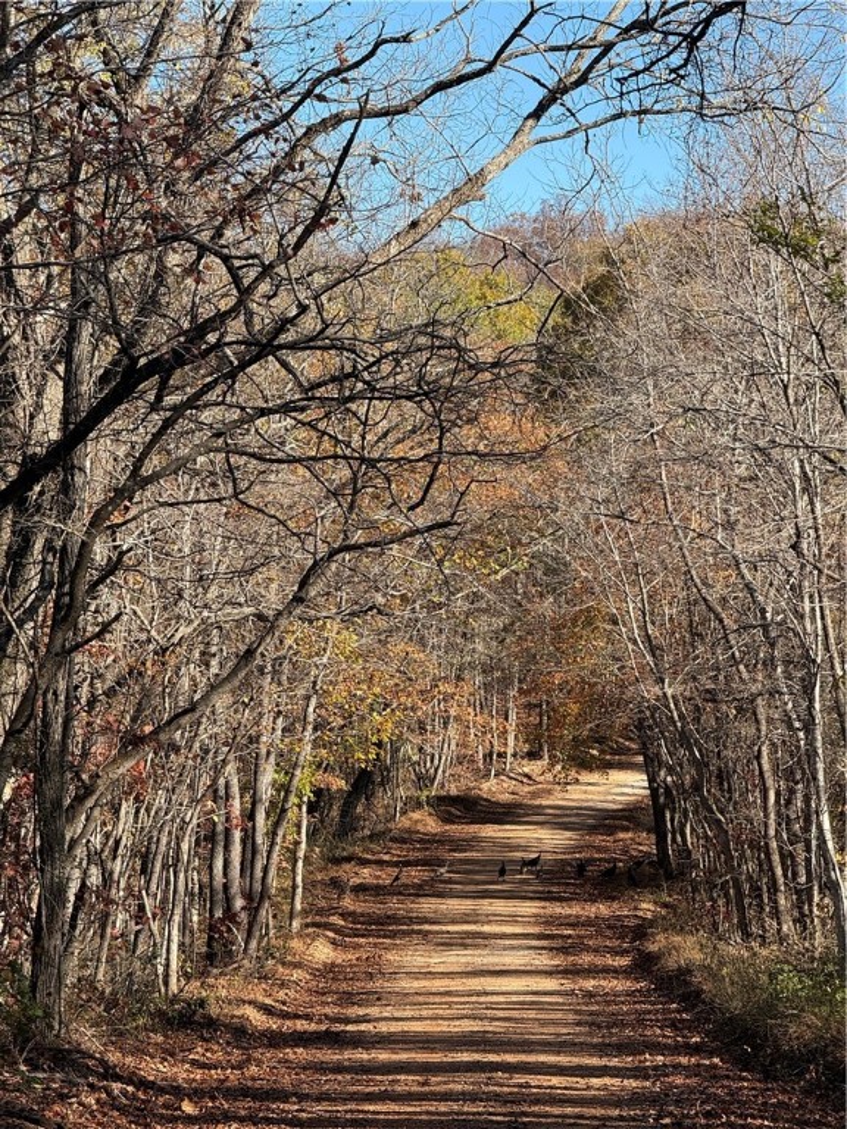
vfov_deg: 16.4
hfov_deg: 12.3
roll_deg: -0.2
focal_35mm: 120
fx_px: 3915
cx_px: 424
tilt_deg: +1.3
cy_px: 564
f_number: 2.8
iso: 64
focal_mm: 15.66
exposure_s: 1/447
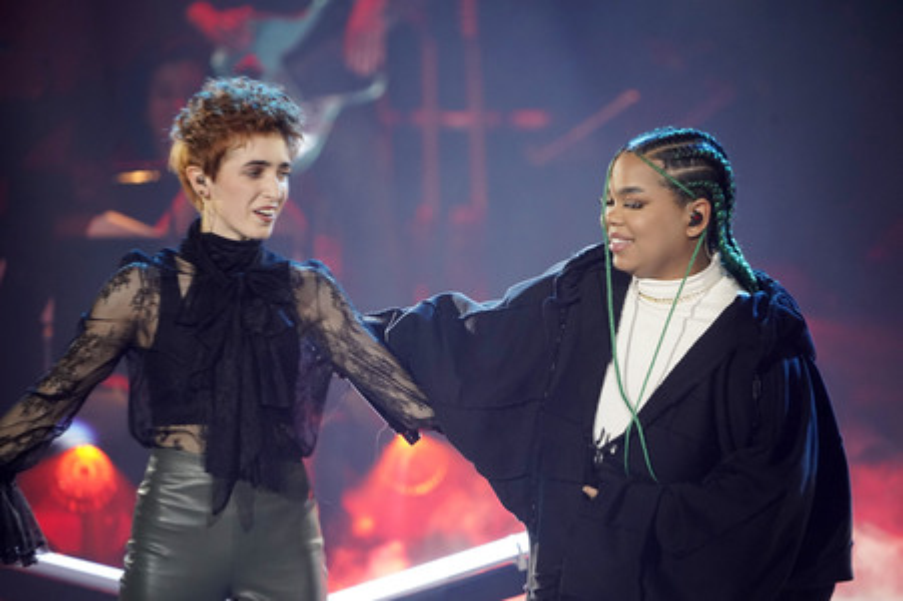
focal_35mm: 588
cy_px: 300
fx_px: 14738
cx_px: 452
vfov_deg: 2.3
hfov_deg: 3.5
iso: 4000
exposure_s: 1/100
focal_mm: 588
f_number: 6.3
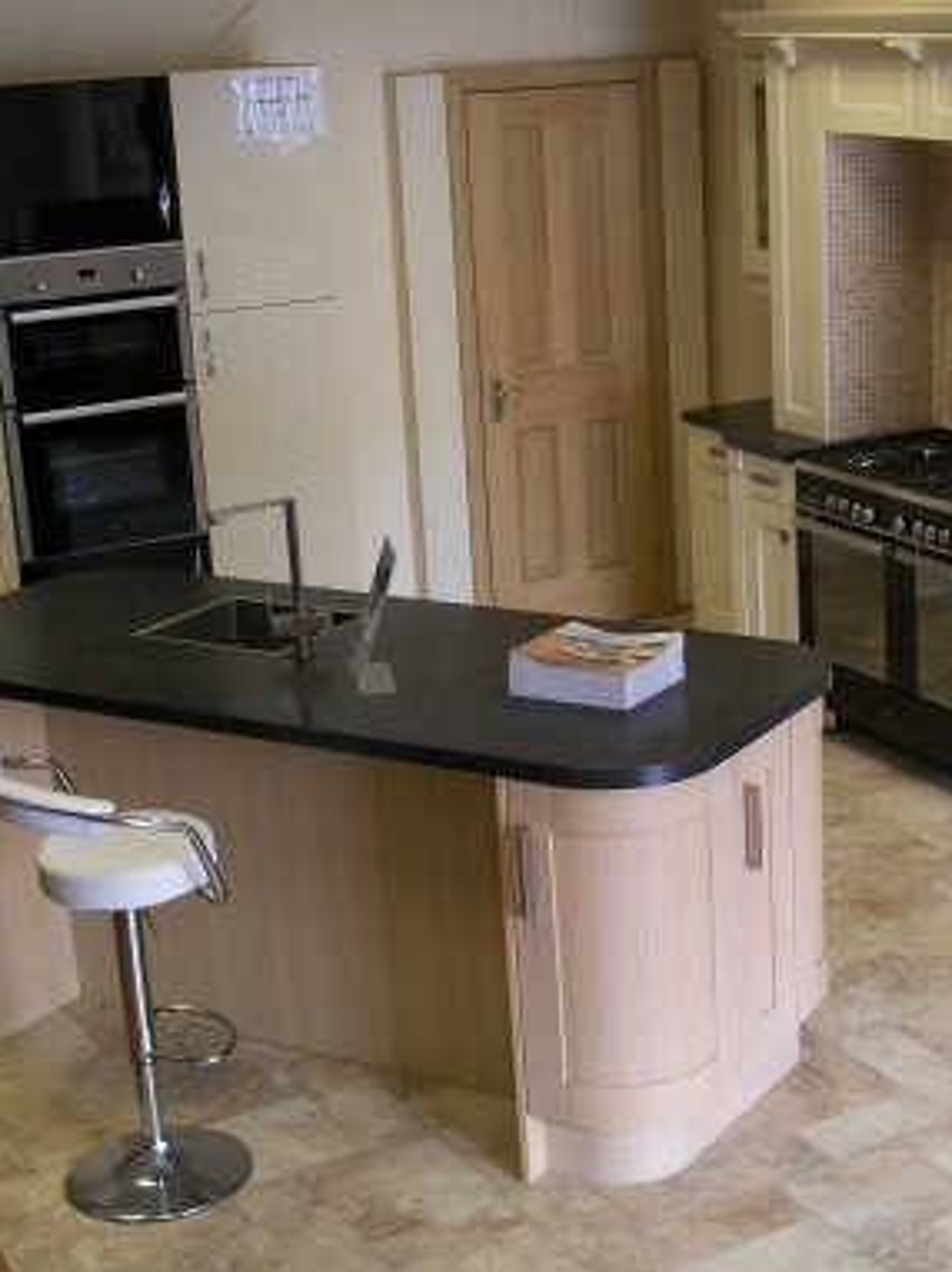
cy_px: 636
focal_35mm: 59
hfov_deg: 24.4
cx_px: 742
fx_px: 2166
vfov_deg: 32.7
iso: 160
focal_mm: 7.8
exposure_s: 1/40
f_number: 3.5
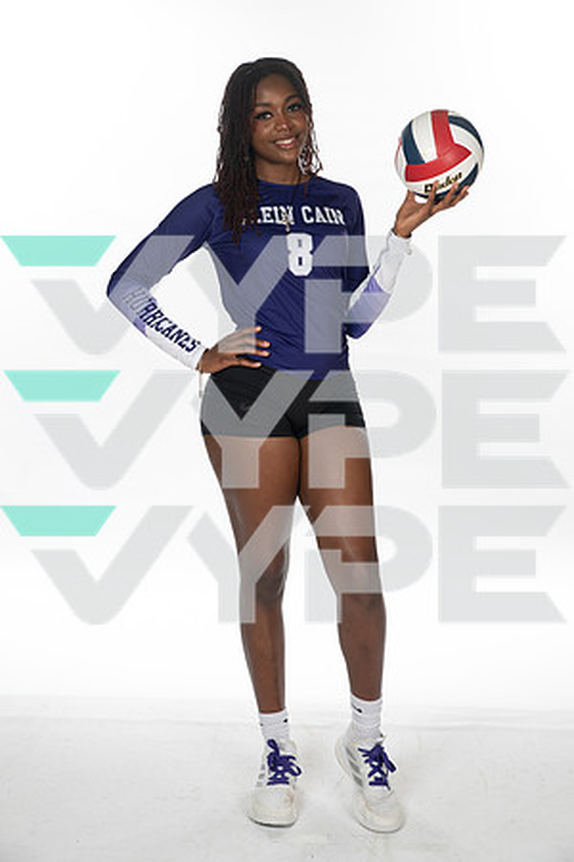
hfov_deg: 22.6
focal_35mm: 60
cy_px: 431
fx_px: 1435
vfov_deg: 33.4
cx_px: 287
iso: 800
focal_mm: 60
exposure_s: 1/320
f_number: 7.1
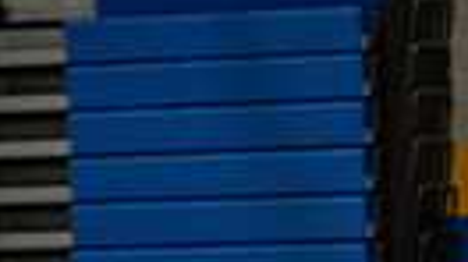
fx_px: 5332
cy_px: 609
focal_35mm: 430
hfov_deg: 5.0
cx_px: 468
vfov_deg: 2.8
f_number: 4
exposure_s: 1/500
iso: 2800
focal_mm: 120
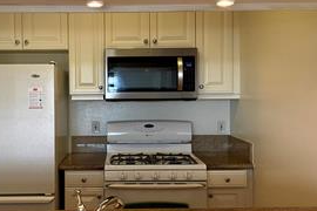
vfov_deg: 29.9
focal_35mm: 45
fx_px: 396
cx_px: 122
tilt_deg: -1.7
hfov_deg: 43.3
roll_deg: +1.1
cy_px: 100
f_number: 1.8
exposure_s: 1/60
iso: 80
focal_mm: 4.25
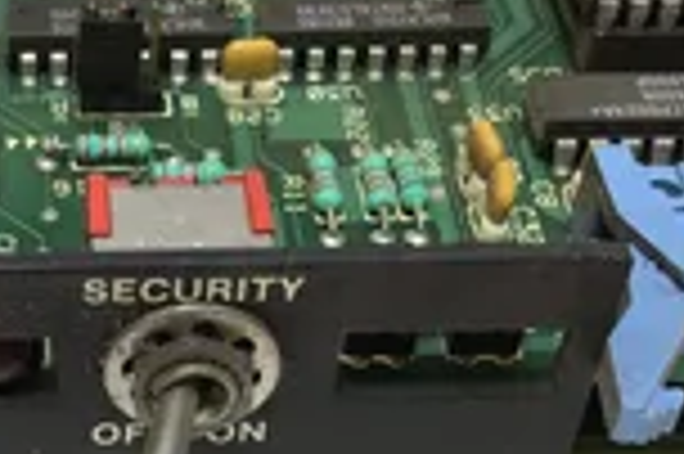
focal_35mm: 85
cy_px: 364
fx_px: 1613
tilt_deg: -47.2
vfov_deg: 15.9
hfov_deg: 23.2
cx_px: 45
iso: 40
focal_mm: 3.3
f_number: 2.4
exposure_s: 1/120
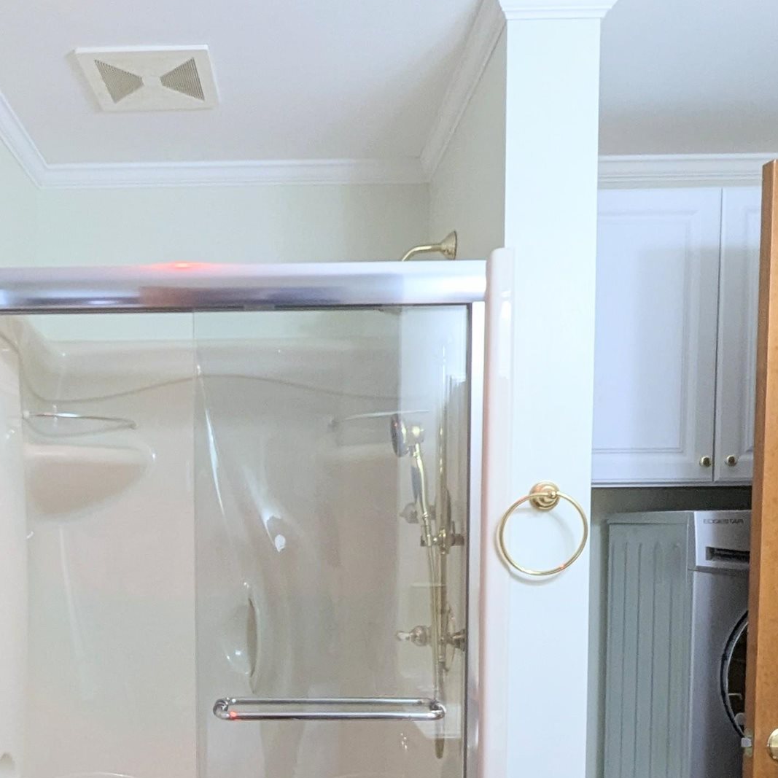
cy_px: 572
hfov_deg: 48.6
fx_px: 839
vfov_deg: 48.1
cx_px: 241
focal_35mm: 33
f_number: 2.2
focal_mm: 1.95
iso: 152
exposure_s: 1/60
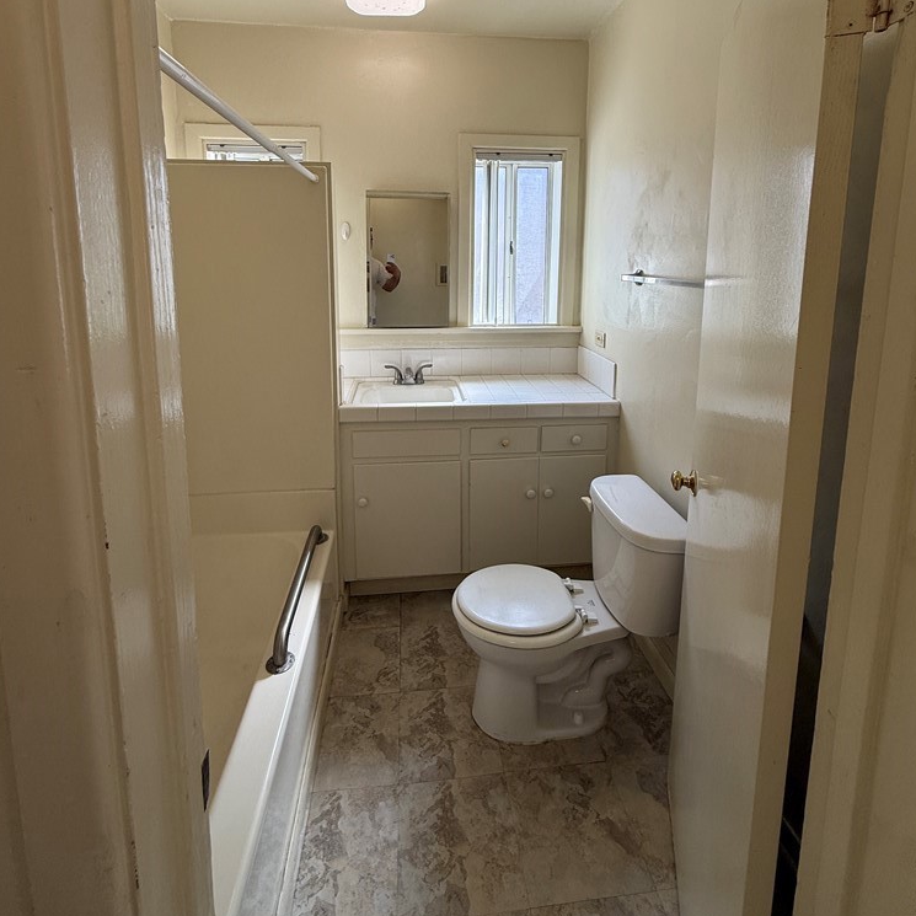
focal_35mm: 17
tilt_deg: -6.2
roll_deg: +0.3
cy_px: 322
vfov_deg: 81.7
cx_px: 457
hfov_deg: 84.0
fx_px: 509
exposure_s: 1/132
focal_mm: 2.22
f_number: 2.2
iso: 50
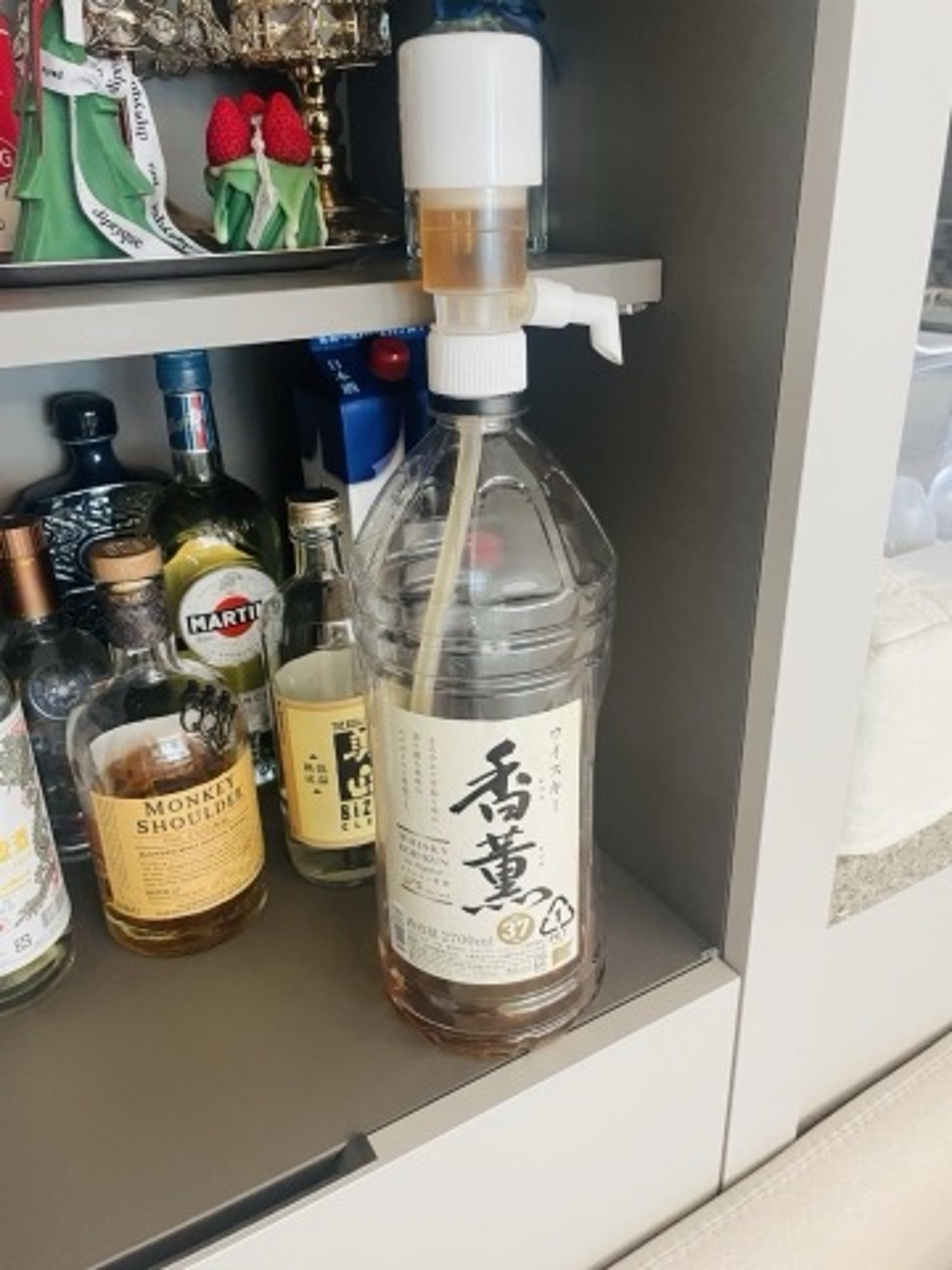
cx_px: 476
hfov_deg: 53.1
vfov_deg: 67.3
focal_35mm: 26
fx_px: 953
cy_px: 635
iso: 320
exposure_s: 1/60
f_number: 1.6
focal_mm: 4.2
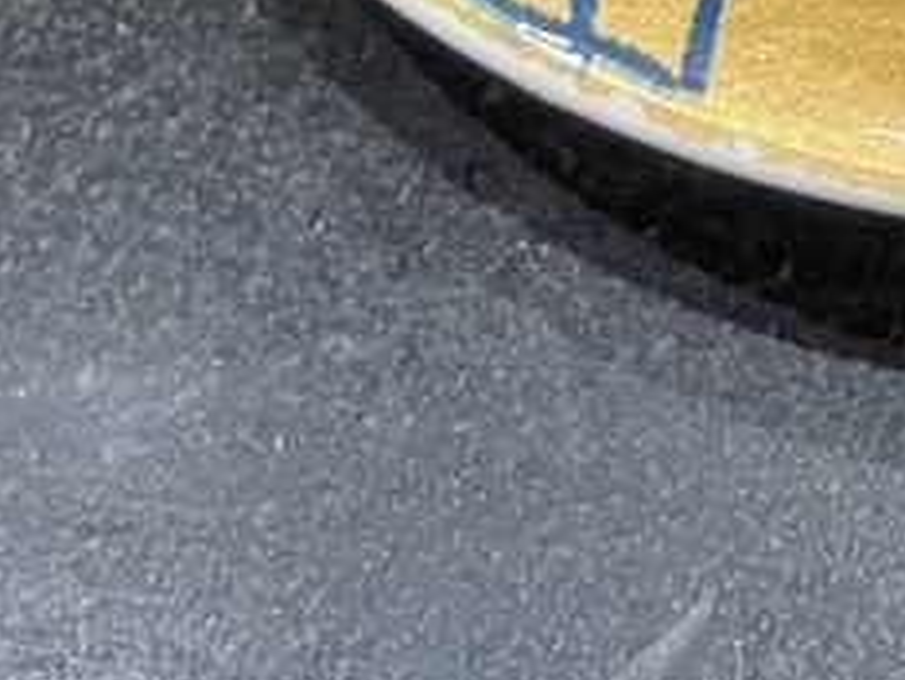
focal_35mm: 144
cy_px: -839
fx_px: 3767
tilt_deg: -53.2
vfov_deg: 9.4
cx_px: 952
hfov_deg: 13.5
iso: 50
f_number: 1.8
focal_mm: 3.99
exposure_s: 1/60
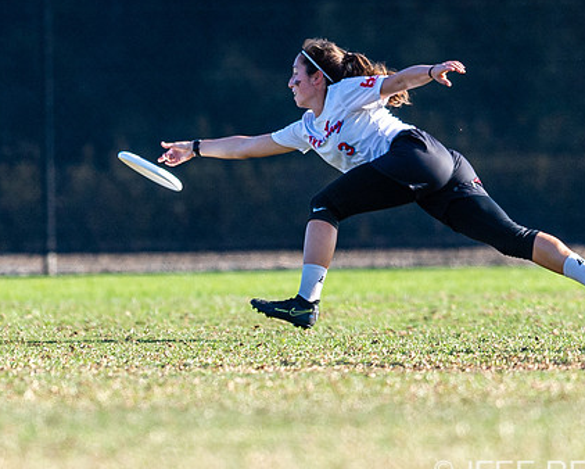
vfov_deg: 1.0
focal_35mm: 1495
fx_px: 25896
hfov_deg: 1.3
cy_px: 190
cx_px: 329
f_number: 2.8
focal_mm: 400
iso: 200
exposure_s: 1/2000
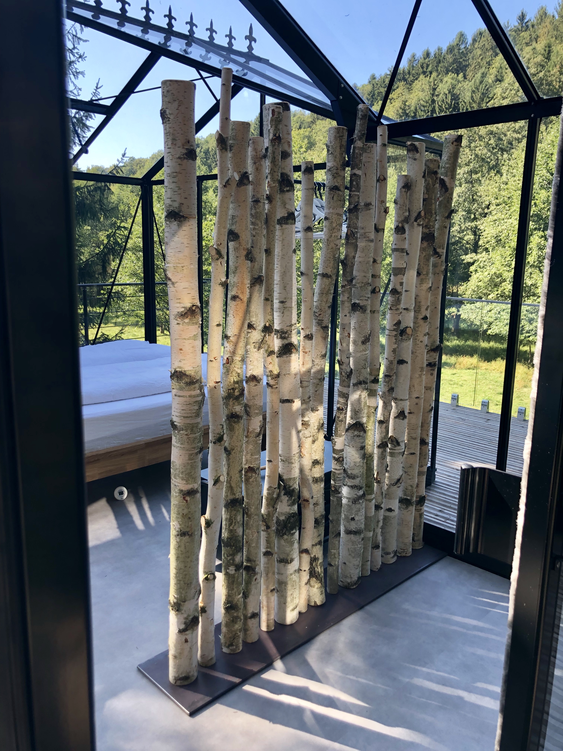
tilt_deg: -11.0
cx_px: 282
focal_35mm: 28
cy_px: 376
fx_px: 607
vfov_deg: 63.4
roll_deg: -0.6
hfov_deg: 49.7
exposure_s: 1/192
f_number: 1.8
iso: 20
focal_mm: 3.99
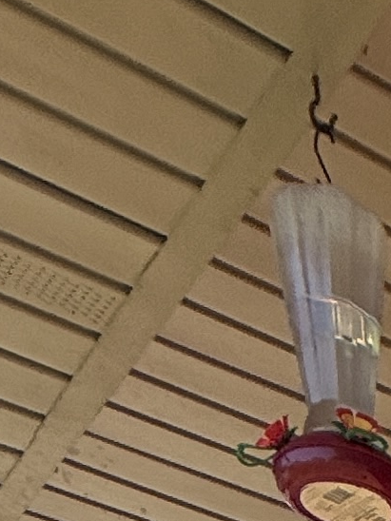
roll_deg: -1.3
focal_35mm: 103
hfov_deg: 11.5
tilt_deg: -7.7
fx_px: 1551
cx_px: 986
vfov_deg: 11.1
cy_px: 1600
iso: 50
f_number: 2.2
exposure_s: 1/726
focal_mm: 2.22
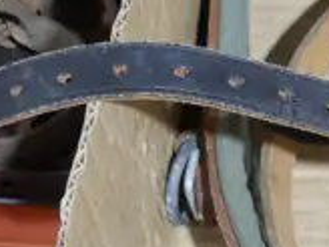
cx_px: 694
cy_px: 65
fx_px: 1777
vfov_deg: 7.9
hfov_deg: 9.7
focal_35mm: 187
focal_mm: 15
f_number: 3.6
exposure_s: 1/60
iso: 800
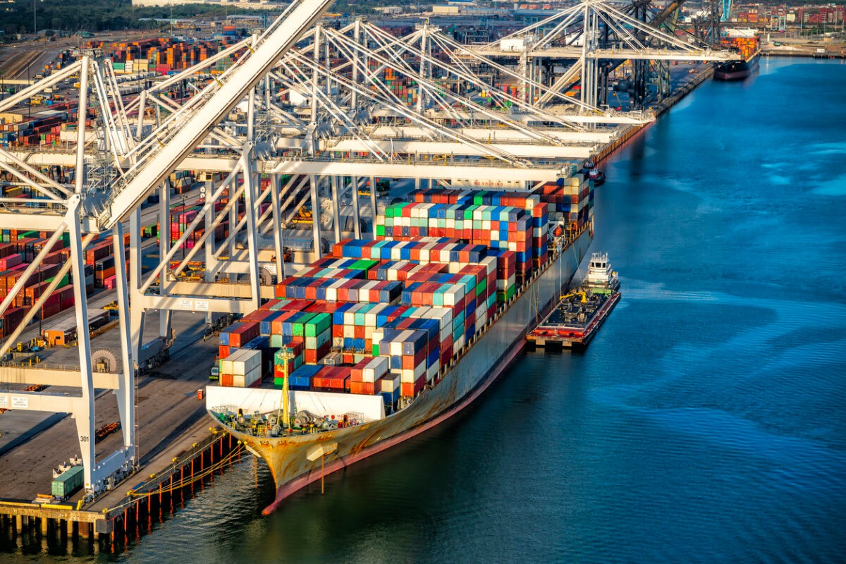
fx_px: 1833
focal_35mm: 78
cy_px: 282
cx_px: 423
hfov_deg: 26.0
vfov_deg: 17.5
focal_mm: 78
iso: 500
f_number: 10
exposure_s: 1/800
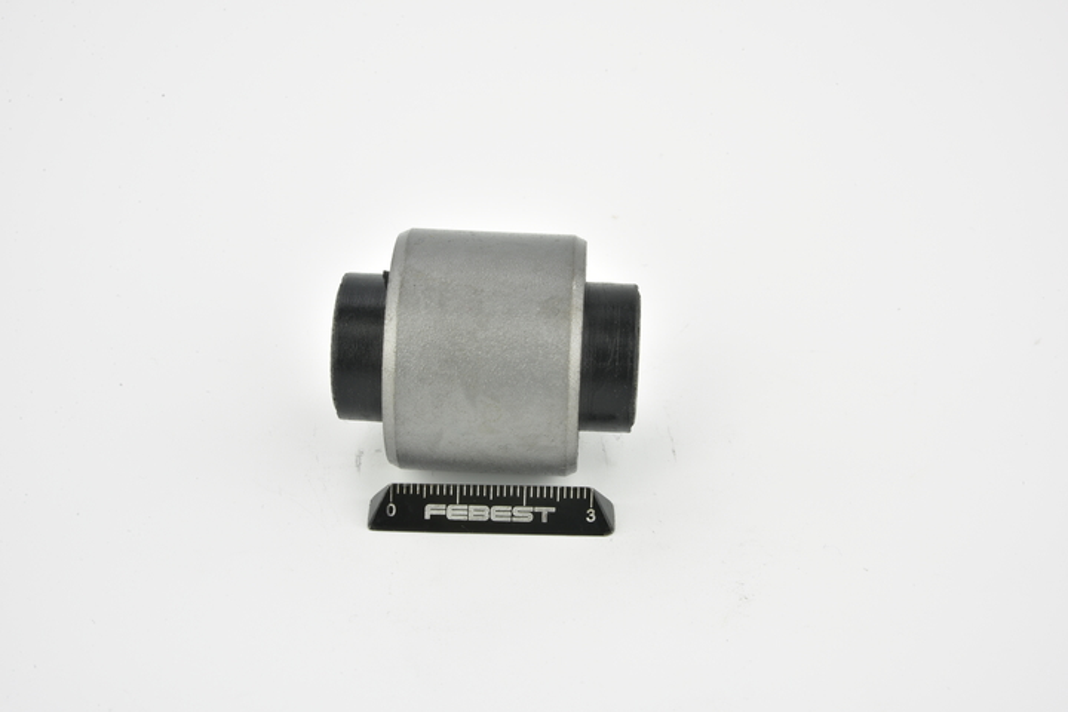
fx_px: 1780
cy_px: 356
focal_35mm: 60
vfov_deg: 22.6
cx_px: 534
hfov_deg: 33.4
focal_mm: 60
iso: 64
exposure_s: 1/2.5
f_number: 29
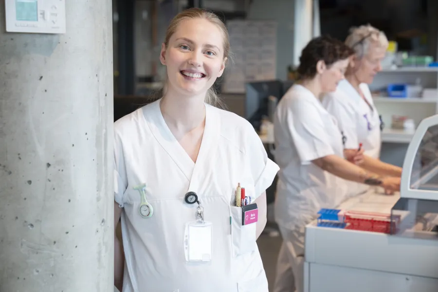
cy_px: 146
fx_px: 852
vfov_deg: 19.5
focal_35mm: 70
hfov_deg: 28.8
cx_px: 219
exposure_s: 1/250
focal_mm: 70
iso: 800
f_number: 4
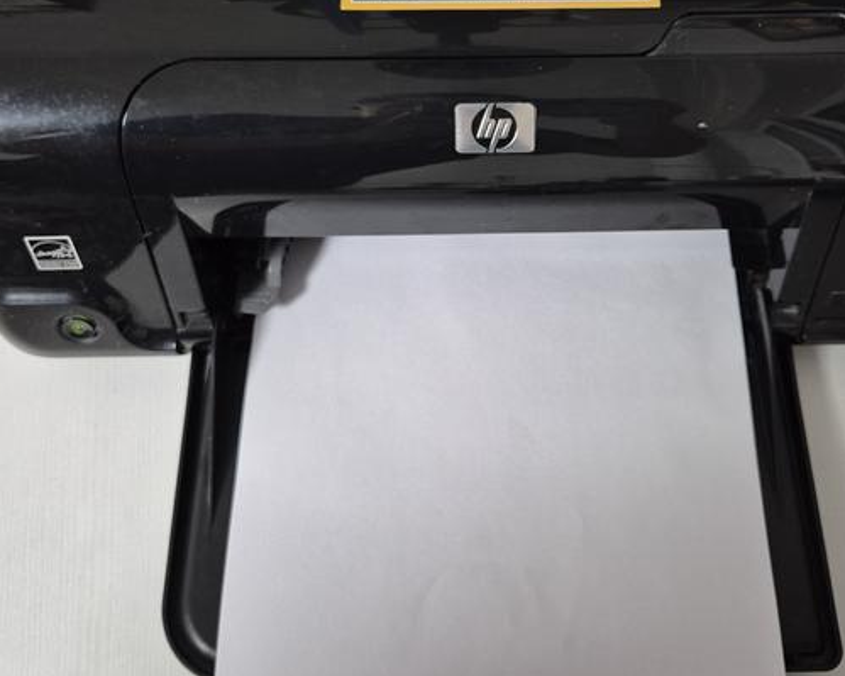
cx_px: 488
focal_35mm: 36
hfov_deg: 50.1
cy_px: 254
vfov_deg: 40.9
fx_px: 900
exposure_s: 1/100
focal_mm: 5.4
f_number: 1.8
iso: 640
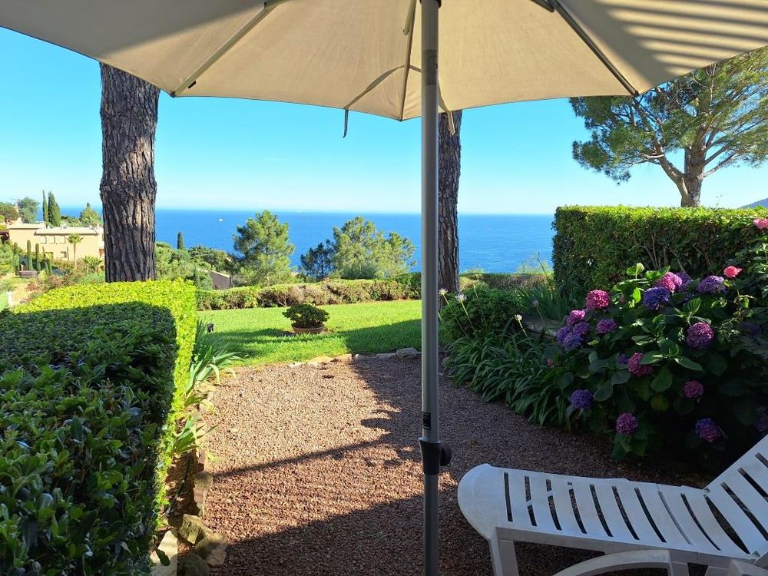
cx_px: 384
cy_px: 288
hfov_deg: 73.9
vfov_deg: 58.9
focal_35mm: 23
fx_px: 510
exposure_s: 1/1190
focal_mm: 5.54
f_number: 1.8
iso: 40
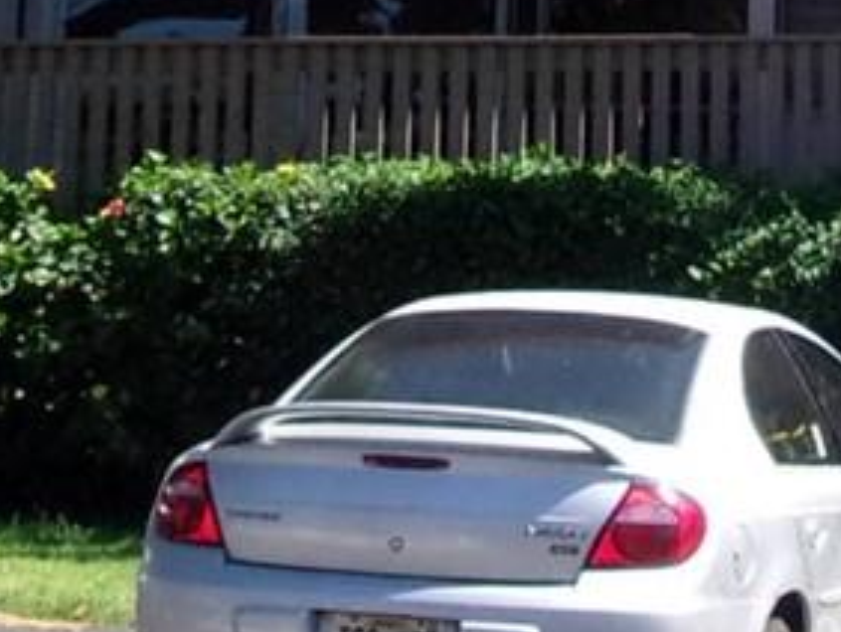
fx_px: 3720
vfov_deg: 9.4
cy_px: -310
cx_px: 459
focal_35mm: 153
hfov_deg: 12.9
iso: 200
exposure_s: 1/110
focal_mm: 4.9
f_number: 10.4
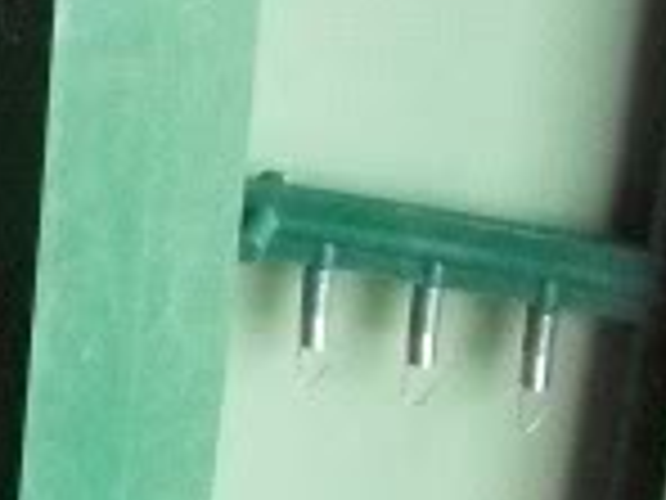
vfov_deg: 7.8
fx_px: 3636
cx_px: -684
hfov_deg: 9.7
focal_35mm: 189
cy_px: 604
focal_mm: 6.3
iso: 728
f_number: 3.1
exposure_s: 1/125
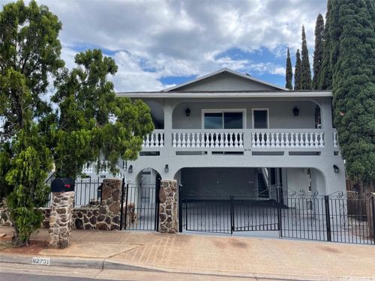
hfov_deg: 67.3
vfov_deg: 53.1
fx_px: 282
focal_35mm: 26
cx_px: 188
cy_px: 140
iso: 32
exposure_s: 1/2336
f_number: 1.6
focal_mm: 5.1
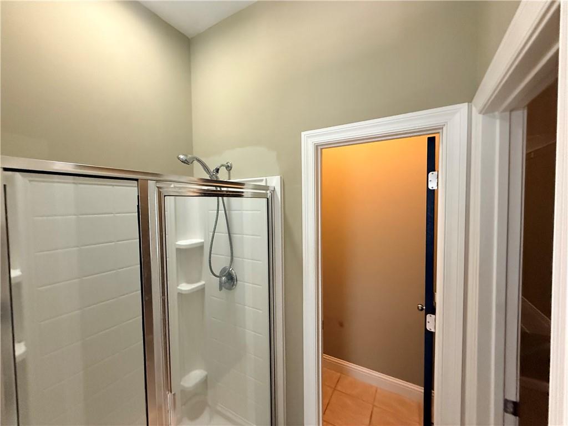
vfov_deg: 85.7
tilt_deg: -2.2
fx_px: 230
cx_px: 284
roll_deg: +0.3
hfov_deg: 102.1
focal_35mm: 14
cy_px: 213
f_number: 2.2
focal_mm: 2.22
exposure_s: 1/60
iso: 800
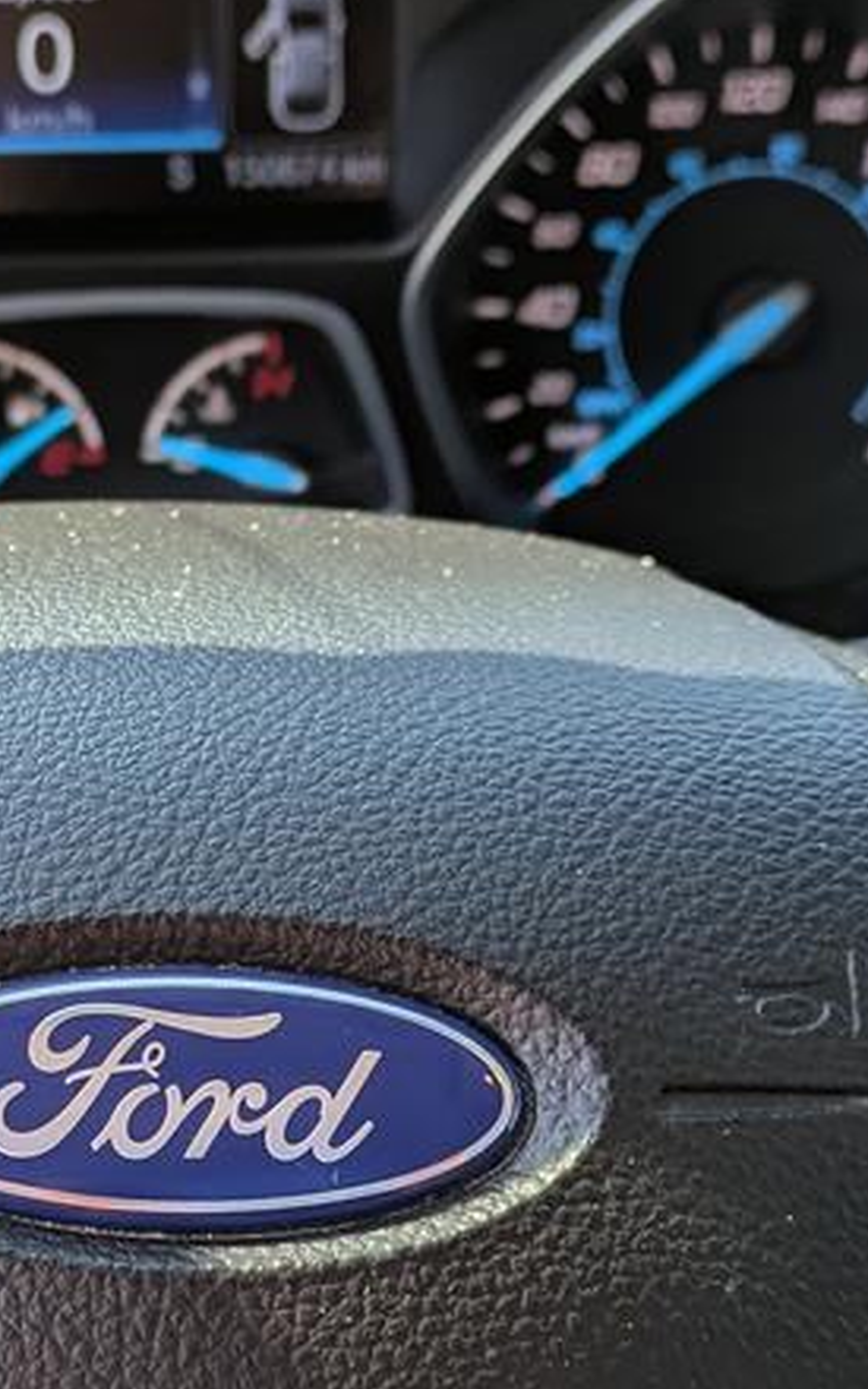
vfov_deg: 26.7
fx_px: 2914
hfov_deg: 16.8
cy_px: 837
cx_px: 210
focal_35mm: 77
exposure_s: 1/490
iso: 41
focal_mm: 5.43
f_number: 1.89
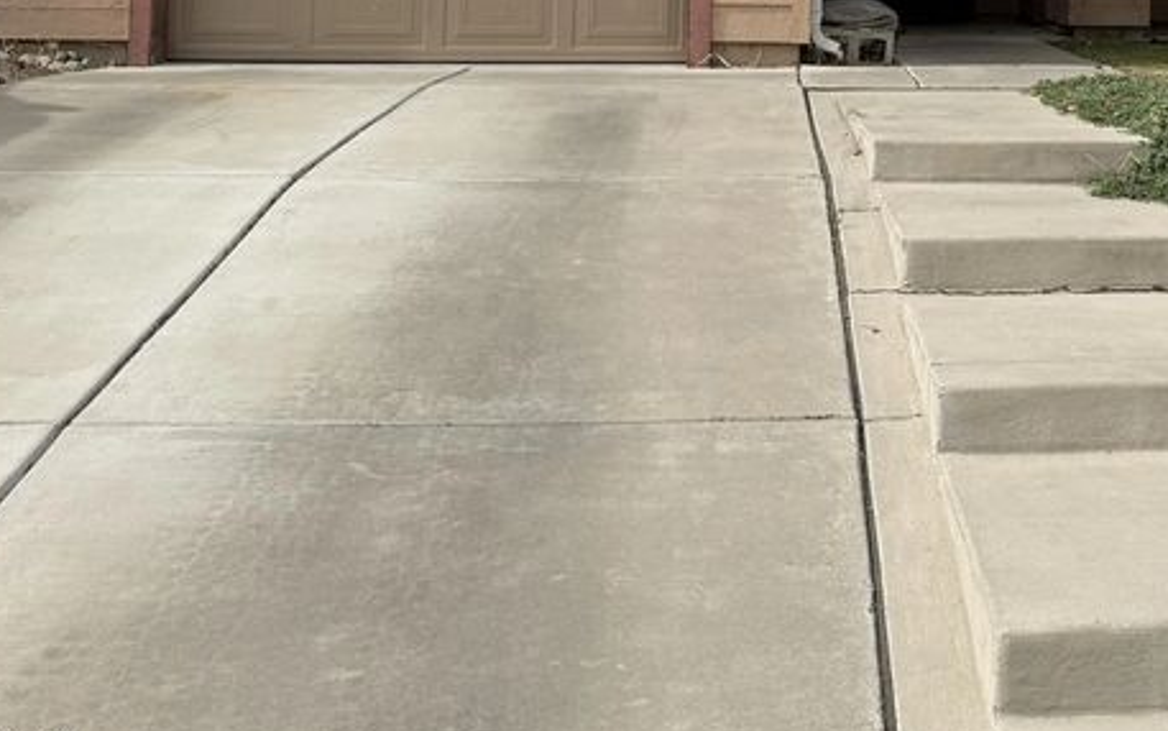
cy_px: -133
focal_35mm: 57
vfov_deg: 21.3
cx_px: 1030
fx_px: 1815
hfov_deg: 33.9
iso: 80
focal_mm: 6.76
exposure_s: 1/3953
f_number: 1.78
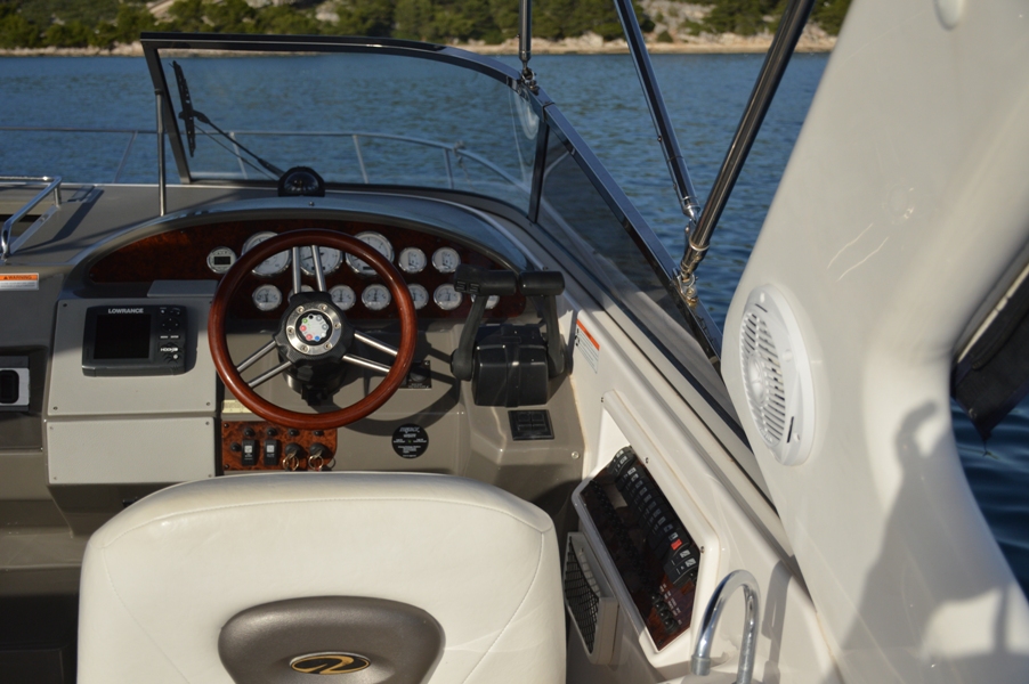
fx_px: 1157
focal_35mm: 40
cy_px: 342
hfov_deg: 48.0
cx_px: 514
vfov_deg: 33.0
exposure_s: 1/3200
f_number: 4
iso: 180
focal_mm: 27
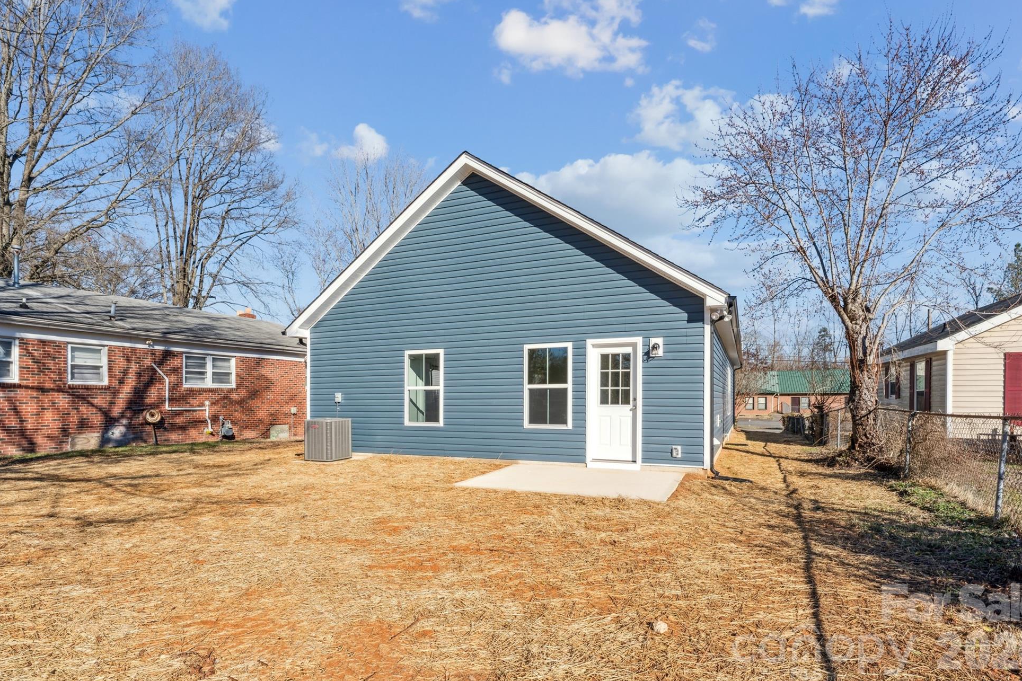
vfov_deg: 70.1
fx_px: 486
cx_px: 508
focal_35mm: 17
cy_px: 327
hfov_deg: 92.9
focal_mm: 16.1
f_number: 14
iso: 100
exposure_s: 1/100
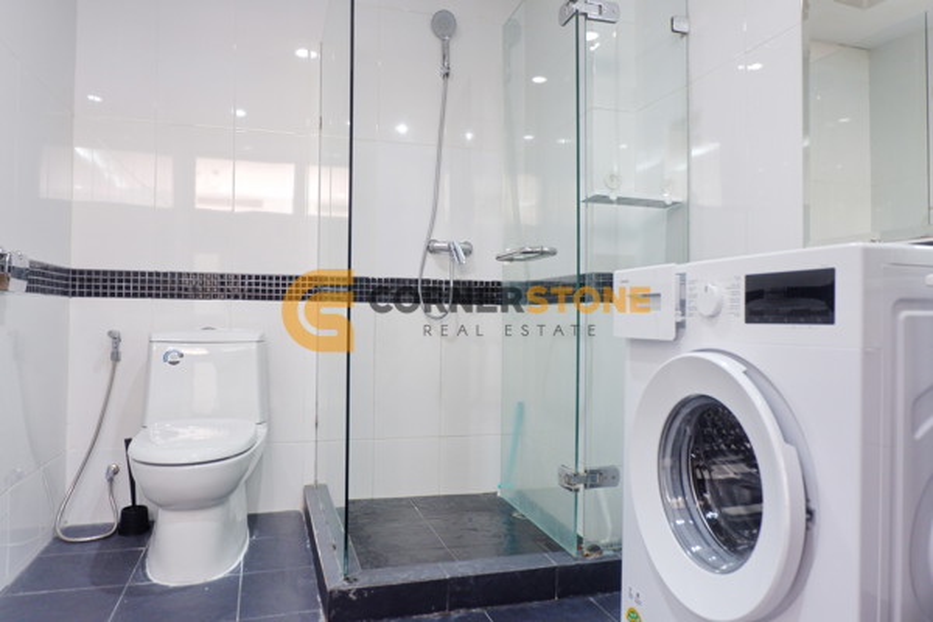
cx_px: 466
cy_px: 311
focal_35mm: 24
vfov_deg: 53.1
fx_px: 622
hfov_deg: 73.7
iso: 640
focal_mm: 16
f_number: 3.5
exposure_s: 1/25
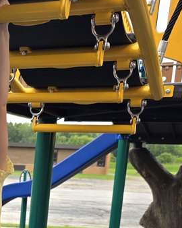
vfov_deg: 26.2
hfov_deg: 20.5
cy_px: 239
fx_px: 458
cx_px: -55
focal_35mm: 68
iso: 80
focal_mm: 6.3
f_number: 1.7
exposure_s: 1/1429
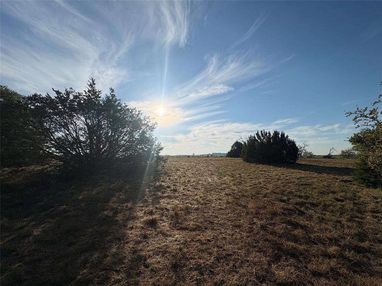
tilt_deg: +5.4
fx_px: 154
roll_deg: +0.2
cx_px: 191
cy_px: 143
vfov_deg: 85.7
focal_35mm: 14
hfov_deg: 102.1
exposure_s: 1/6135
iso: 40
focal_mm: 2.22
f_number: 2.2
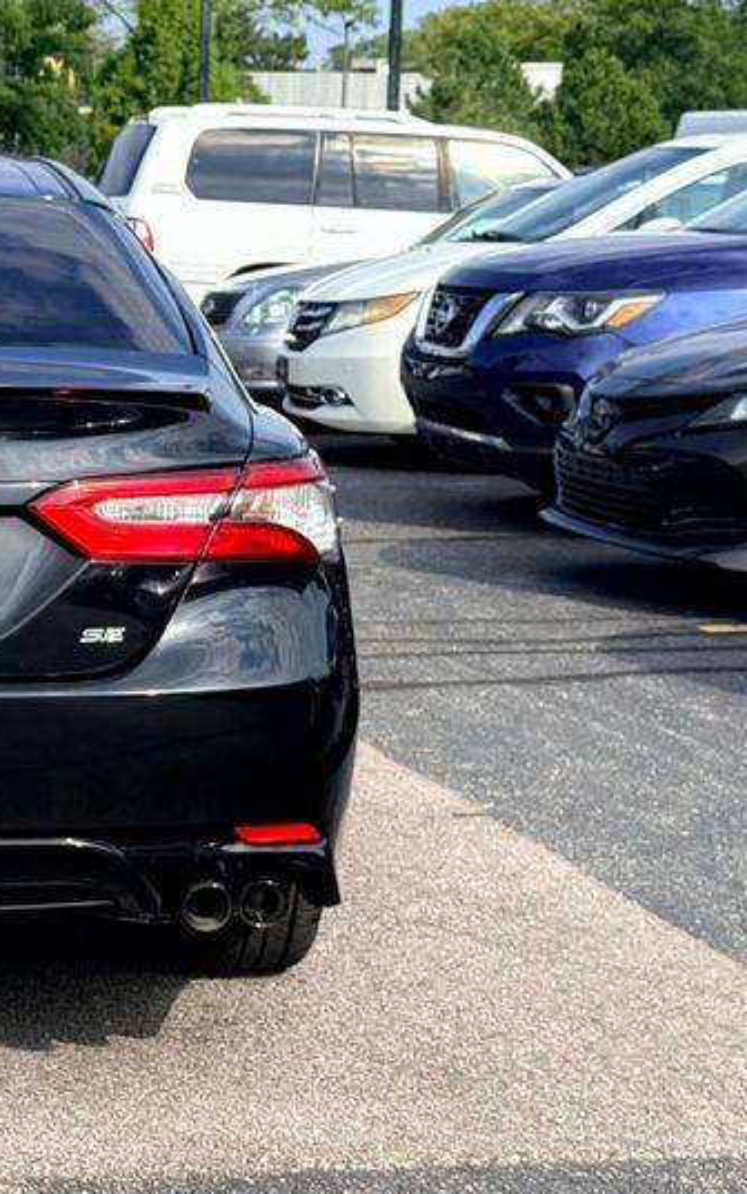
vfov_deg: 21.4
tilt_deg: -6.5
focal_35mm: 97
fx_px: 3157
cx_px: -247
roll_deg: -1.0
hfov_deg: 13.0
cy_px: 535
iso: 80
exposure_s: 1/3378
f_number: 1.78
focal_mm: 6.76
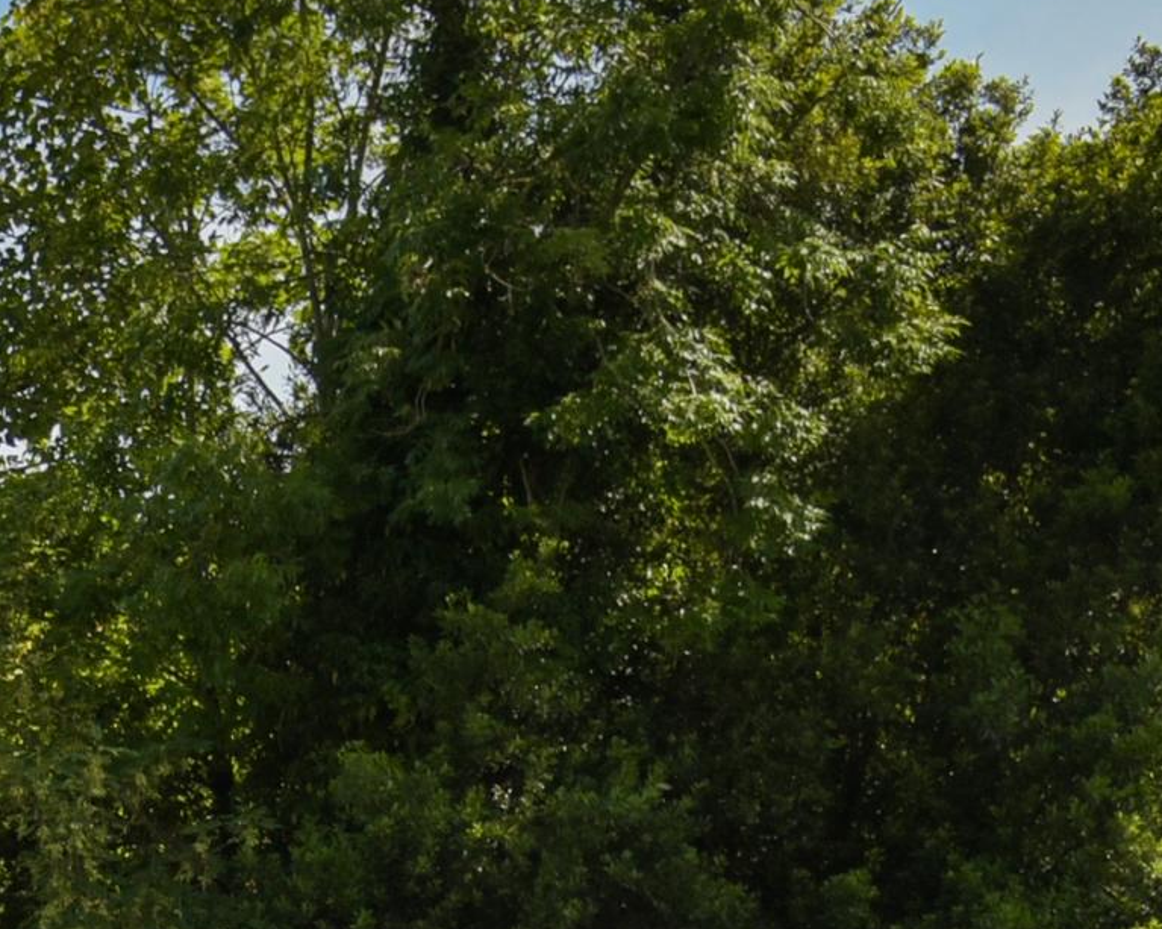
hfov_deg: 12.6
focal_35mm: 141
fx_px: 4847
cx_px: -874
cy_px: 1746
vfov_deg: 10.2
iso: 200
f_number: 8
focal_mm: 30
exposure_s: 1/100
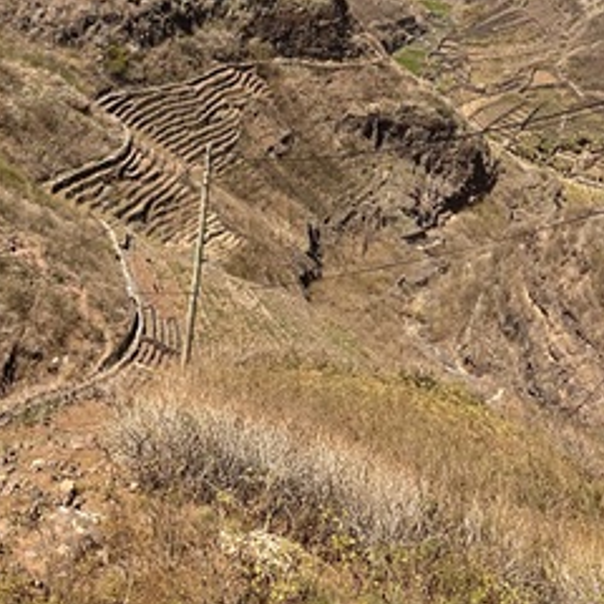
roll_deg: -0.4
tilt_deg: -8.4
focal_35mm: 59
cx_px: 272
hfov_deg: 29.1
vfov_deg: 25.0
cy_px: -191
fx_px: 1165
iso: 80
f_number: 1.78
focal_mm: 6.86
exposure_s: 1/4762
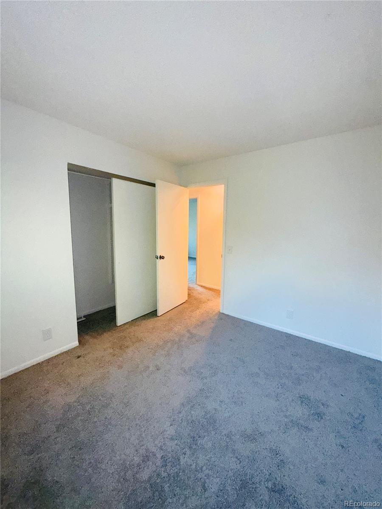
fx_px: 206
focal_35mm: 14
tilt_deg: -6.8
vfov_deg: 102.1
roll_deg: -0.7
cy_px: 254
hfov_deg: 85.7
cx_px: 191
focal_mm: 2.22
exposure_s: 1/60
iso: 400
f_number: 2.2
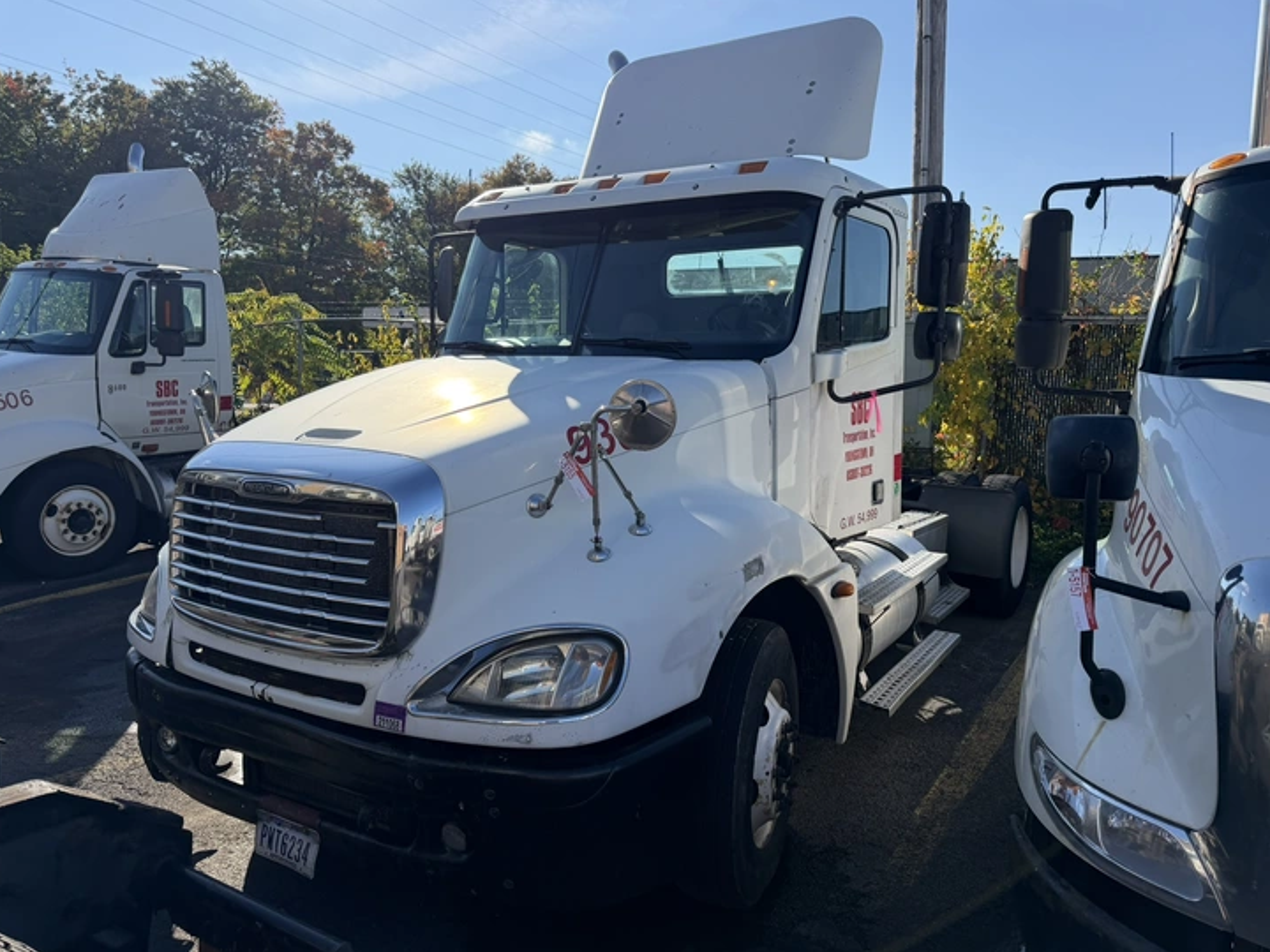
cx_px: 649
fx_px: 917
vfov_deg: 54.9
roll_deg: -1.9
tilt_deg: -4.4
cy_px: 465
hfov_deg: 69.4
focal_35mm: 25
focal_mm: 6.76
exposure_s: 1/4975
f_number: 1.78
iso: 100
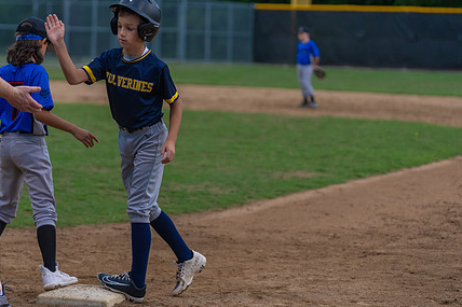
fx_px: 1809
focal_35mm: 141
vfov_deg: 9.7
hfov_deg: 14.5
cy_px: 118
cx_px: 153
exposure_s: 1/1000
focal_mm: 104
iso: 1000
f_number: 2.8
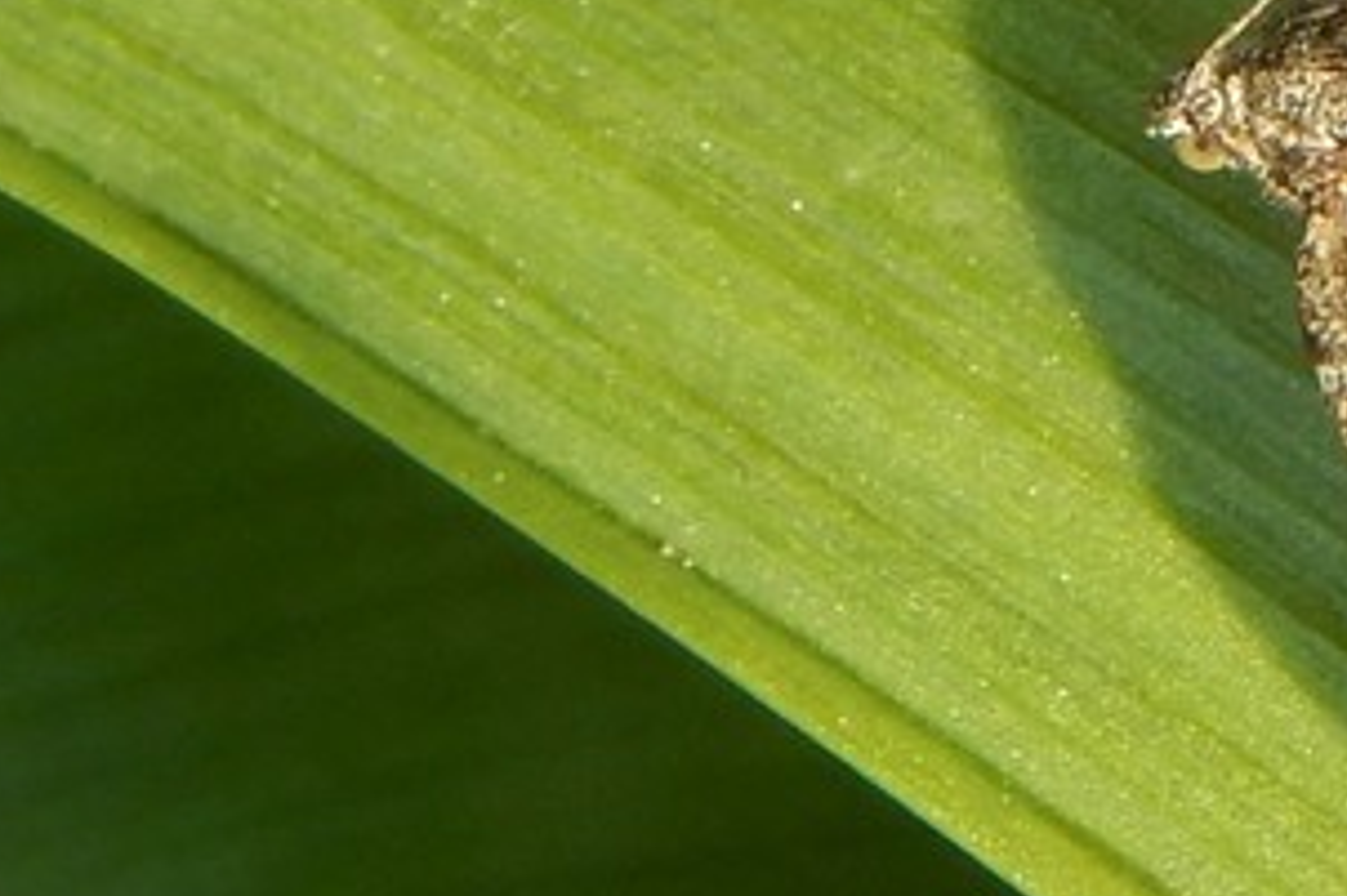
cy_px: -103
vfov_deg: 2.6
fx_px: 20006
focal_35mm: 535
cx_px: 1688
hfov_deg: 3.8
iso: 125
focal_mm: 32.8
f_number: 5.3
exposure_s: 1/200
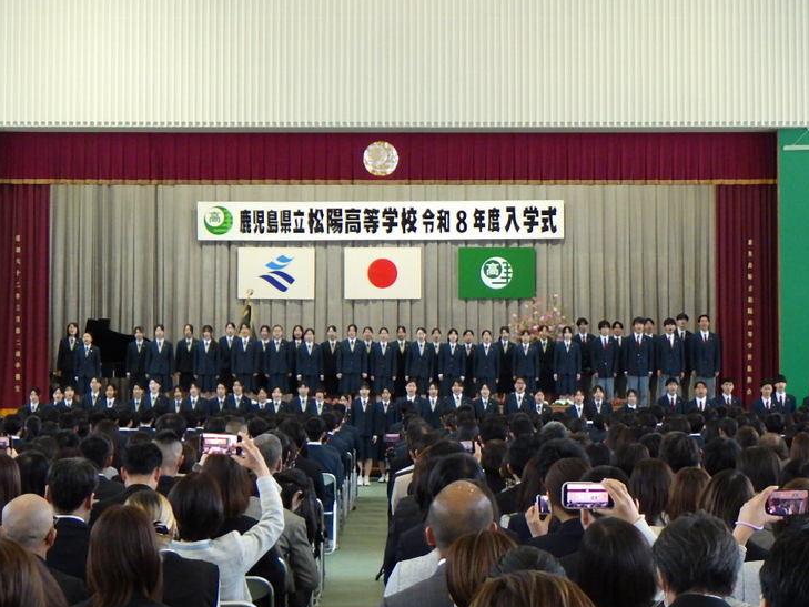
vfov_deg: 21.6
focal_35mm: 68
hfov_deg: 28.6
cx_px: 386
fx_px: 1589
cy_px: 311
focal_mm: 11.1
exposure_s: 1/60
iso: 1000
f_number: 4.6
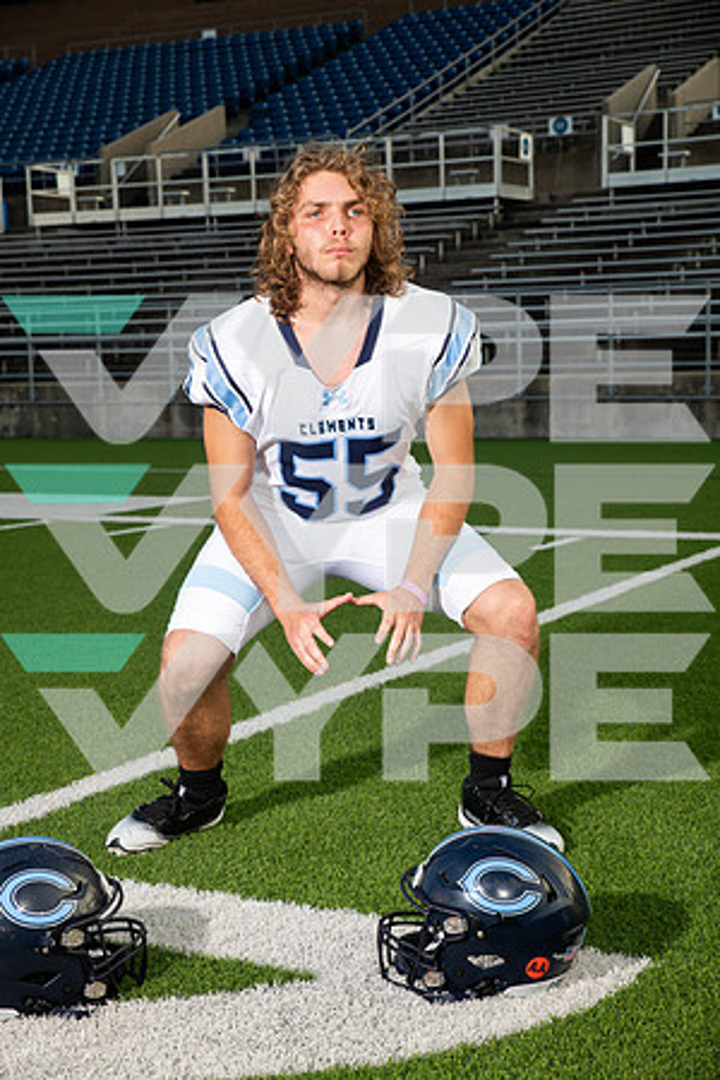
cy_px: 540
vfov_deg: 34.5
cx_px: 360
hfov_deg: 23.4
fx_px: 1740
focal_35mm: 58
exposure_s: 1/320
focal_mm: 58
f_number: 7.1
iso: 160
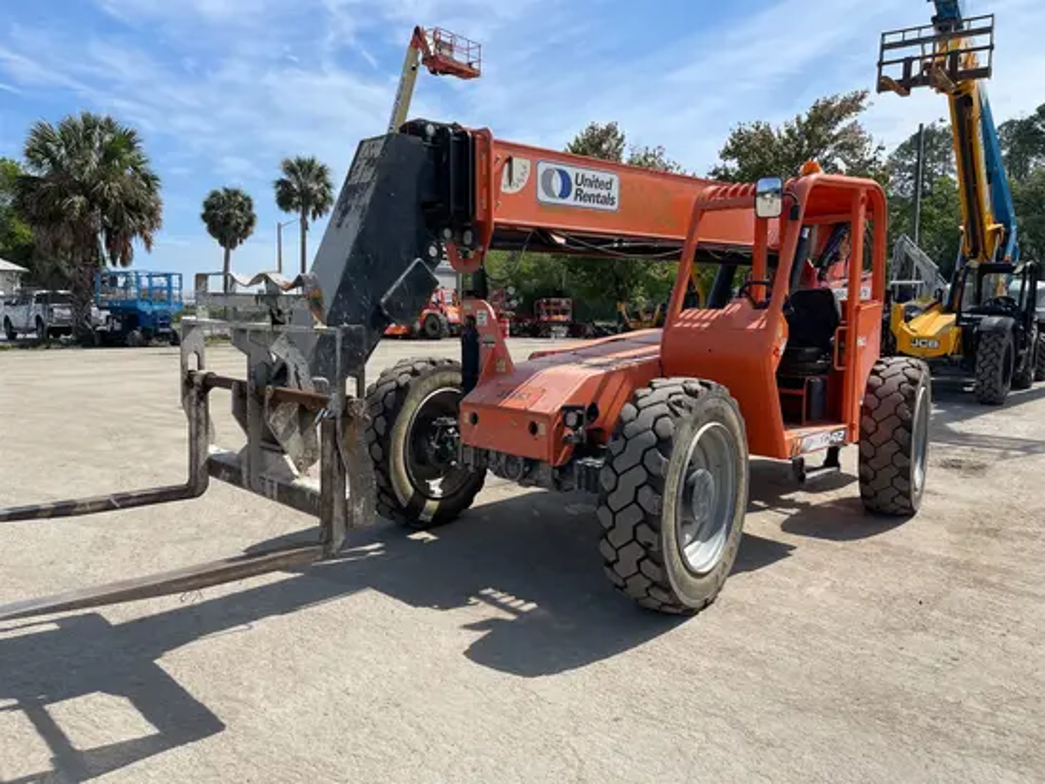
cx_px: 522
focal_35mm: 26
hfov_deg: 67.3
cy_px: 392
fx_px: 785
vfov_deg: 53.1
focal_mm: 4.2
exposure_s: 1/3040
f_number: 1.6
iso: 32
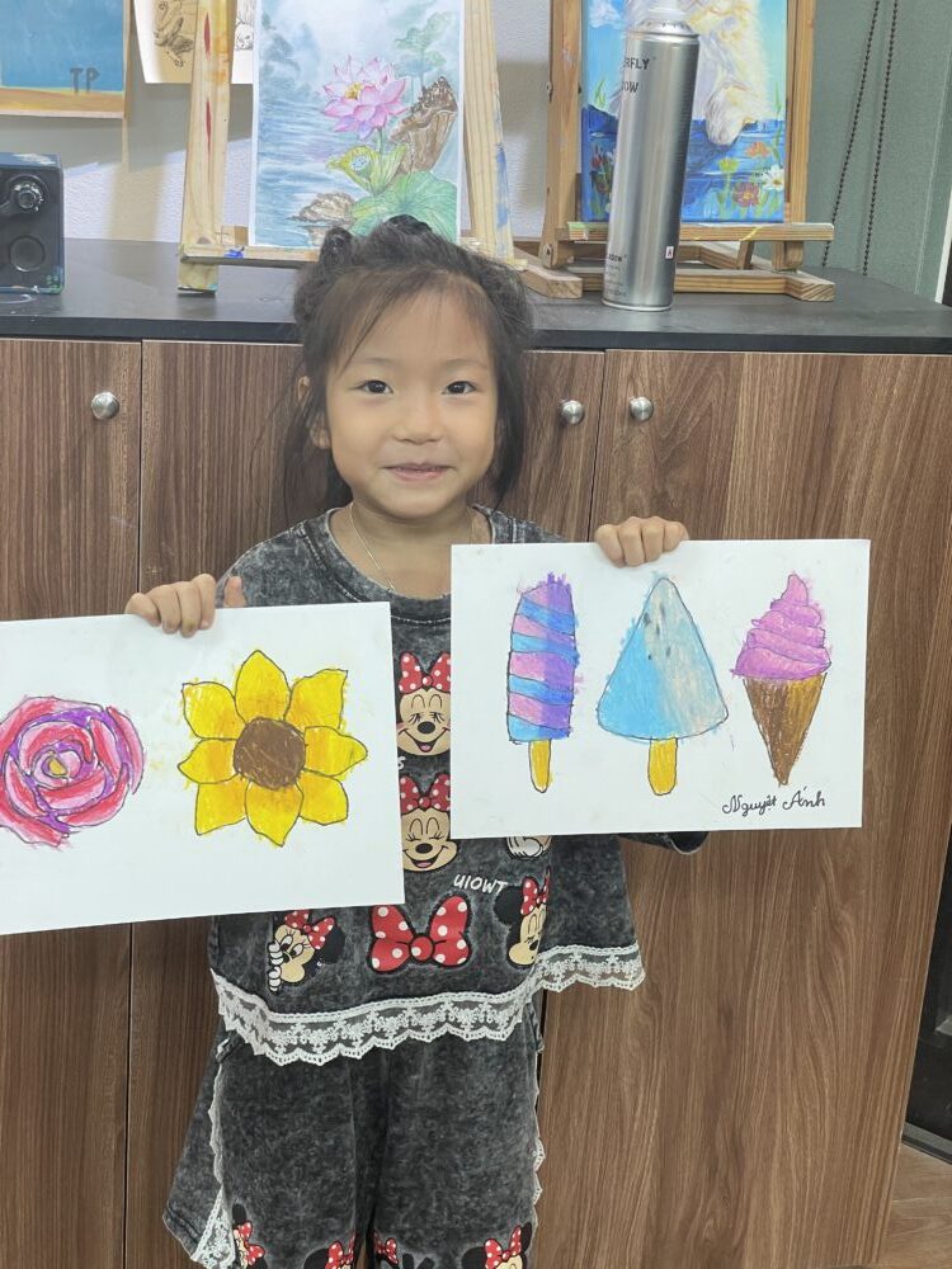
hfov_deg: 28.0
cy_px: 634
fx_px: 1907
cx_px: 476
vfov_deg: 36.8
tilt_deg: -19.1
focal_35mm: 52
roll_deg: -3.5
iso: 100
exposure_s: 1/100
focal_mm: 6
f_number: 2
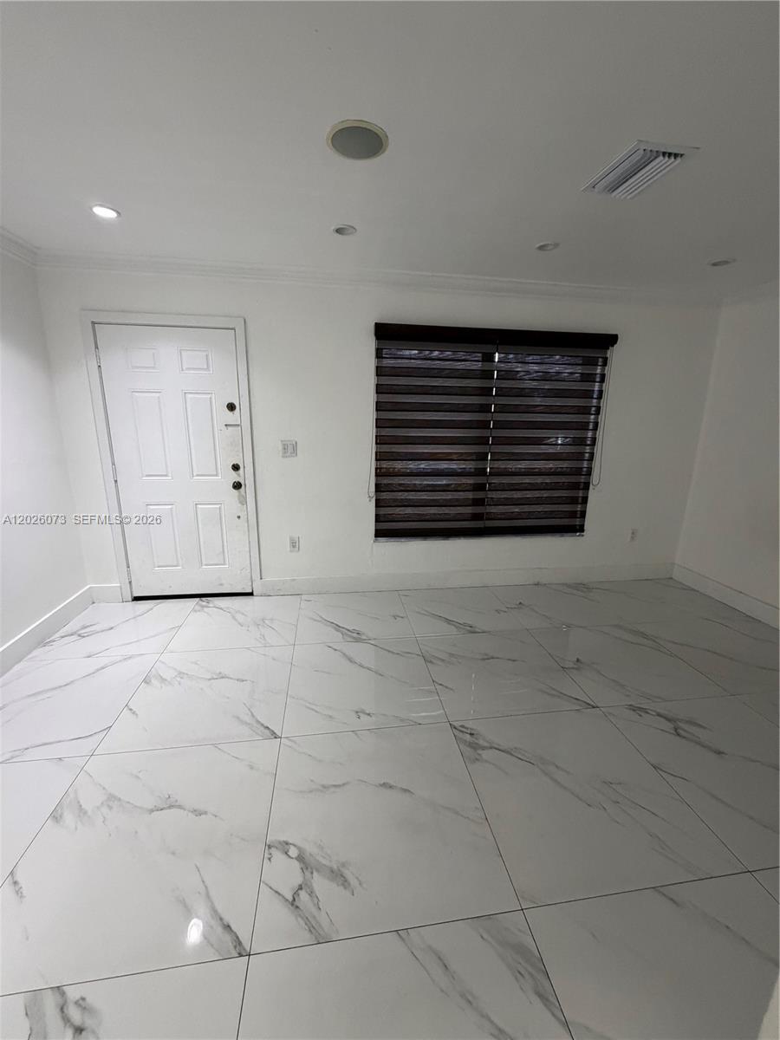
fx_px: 421
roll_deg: -0.6
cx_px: 390
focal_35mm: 14
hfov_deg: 85.7
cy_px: 520
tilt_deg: -14.2
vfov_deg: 102.1
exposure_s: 1/60
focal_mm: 2.22
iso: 320
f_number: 2.2
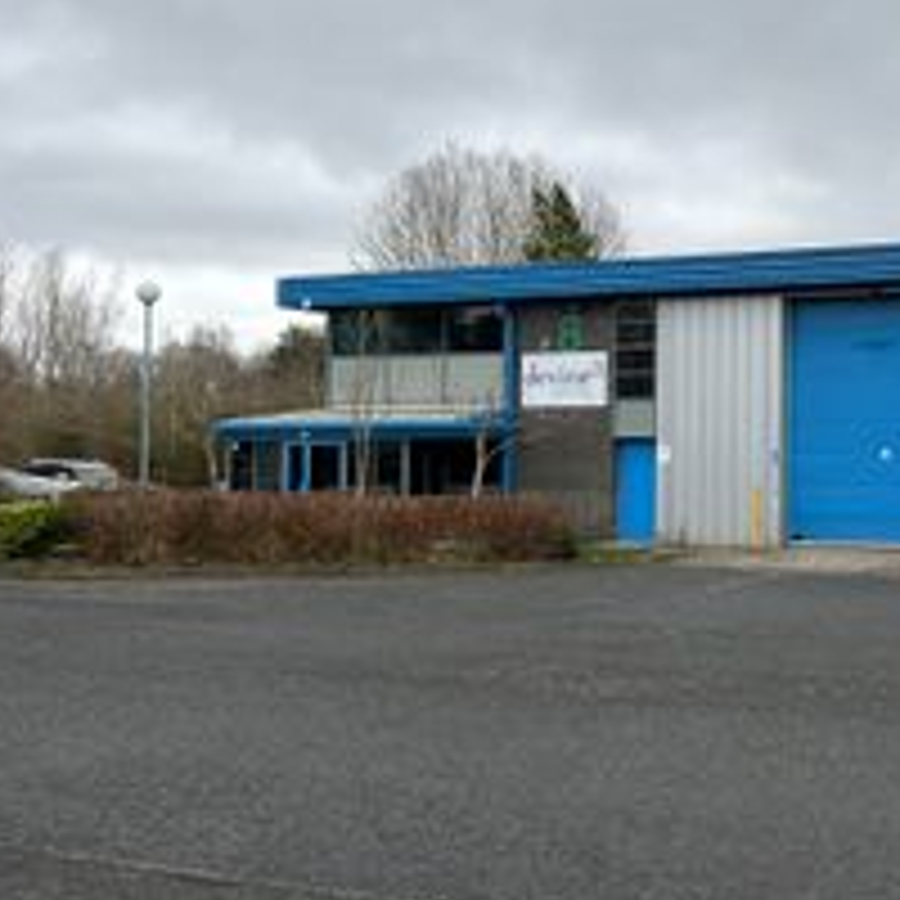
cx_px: 778
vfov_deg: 36.7
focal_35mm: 46
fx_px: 1353
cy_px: 374
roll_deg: +0.5
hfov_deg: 35.0
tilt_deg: +4.4
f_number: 1.5
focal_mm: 5.7
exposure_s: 1/625
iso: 50
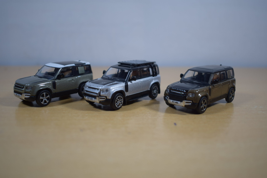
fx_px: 289
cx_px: 134
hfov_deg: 49.6
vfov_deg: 34.2
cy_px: 89
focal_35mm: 39
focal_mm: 26
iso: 200
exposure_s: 1/100
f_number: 4
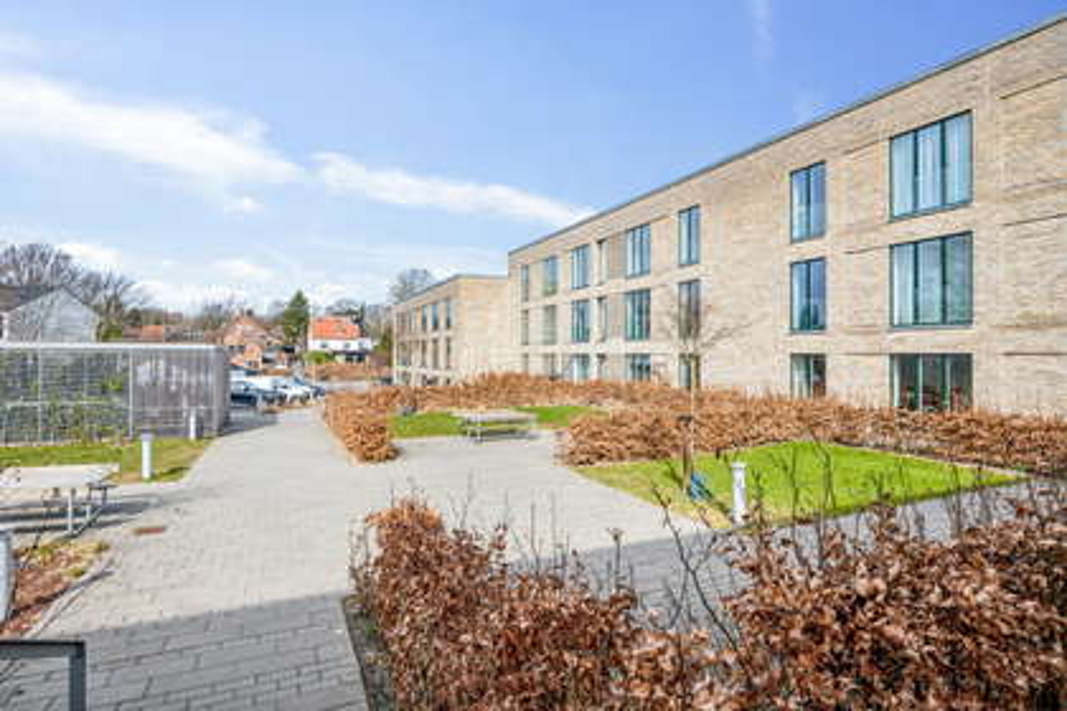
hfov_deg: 85.4
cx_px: 534
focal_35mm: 20
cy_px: 356
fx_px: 578
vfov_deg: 63.2
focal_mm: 19.5
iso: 100
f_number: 11
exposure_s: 1/160
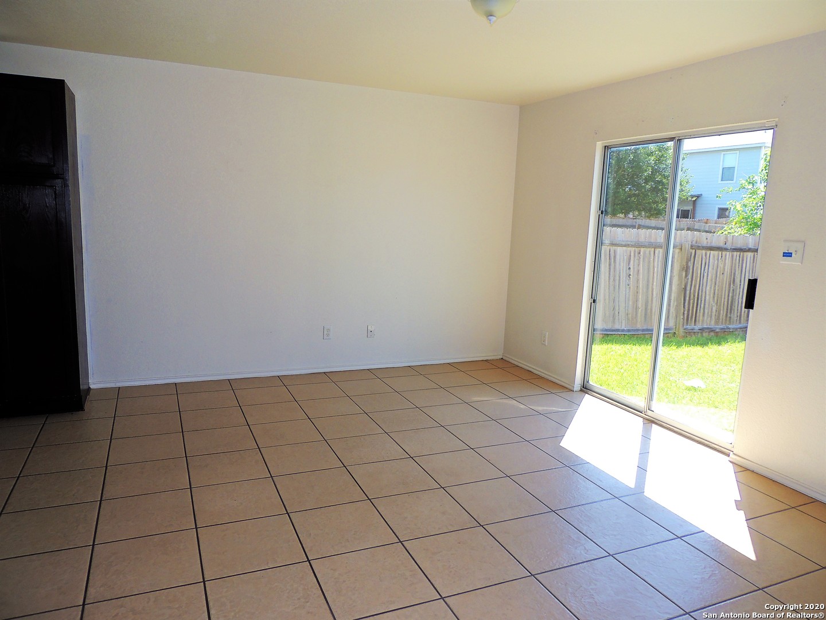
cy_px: 310
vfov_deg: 56.8
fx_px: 573
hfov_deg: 71.6
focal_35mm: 24
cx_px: 413
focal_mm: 4.3
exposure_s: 1/200
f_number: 3
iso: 100
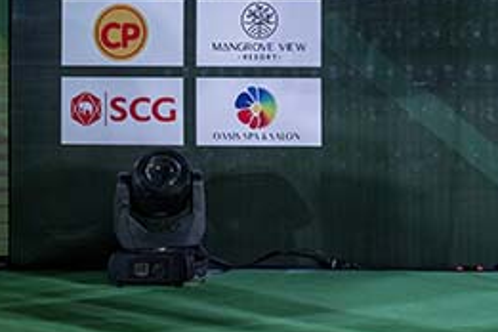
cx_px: 712
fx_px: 1425
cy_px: -134
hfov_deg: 18.0
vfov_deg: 12.7
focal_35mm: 103
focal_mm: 28
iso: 560
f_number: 3.5
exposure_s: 1/200
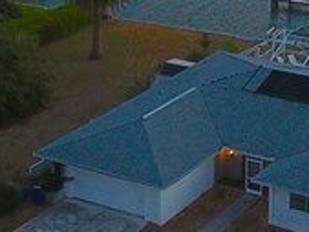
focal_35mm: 121
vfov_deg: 12.3
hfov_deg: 16.2
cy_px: 117
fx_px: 1081
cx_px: 241
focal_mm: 3.61
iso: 144
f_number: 2.8
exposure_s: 1/25
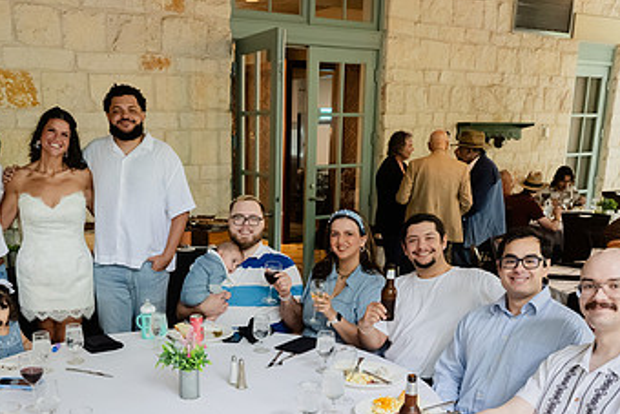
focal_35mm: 41
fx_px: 706
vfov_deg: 31.7
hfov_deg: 46.9
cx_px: 228
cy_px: 338
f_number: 5.6
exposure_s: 1/80
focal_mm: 24
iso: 4000
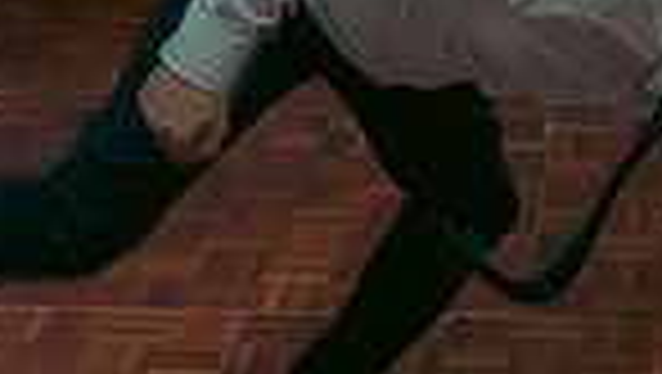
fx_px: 2179
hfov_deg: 17.0
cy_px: 25
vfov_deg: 9.8
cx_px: 626
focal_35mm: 124
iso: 2500
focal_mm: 30
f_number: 3.5
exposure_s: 1/160
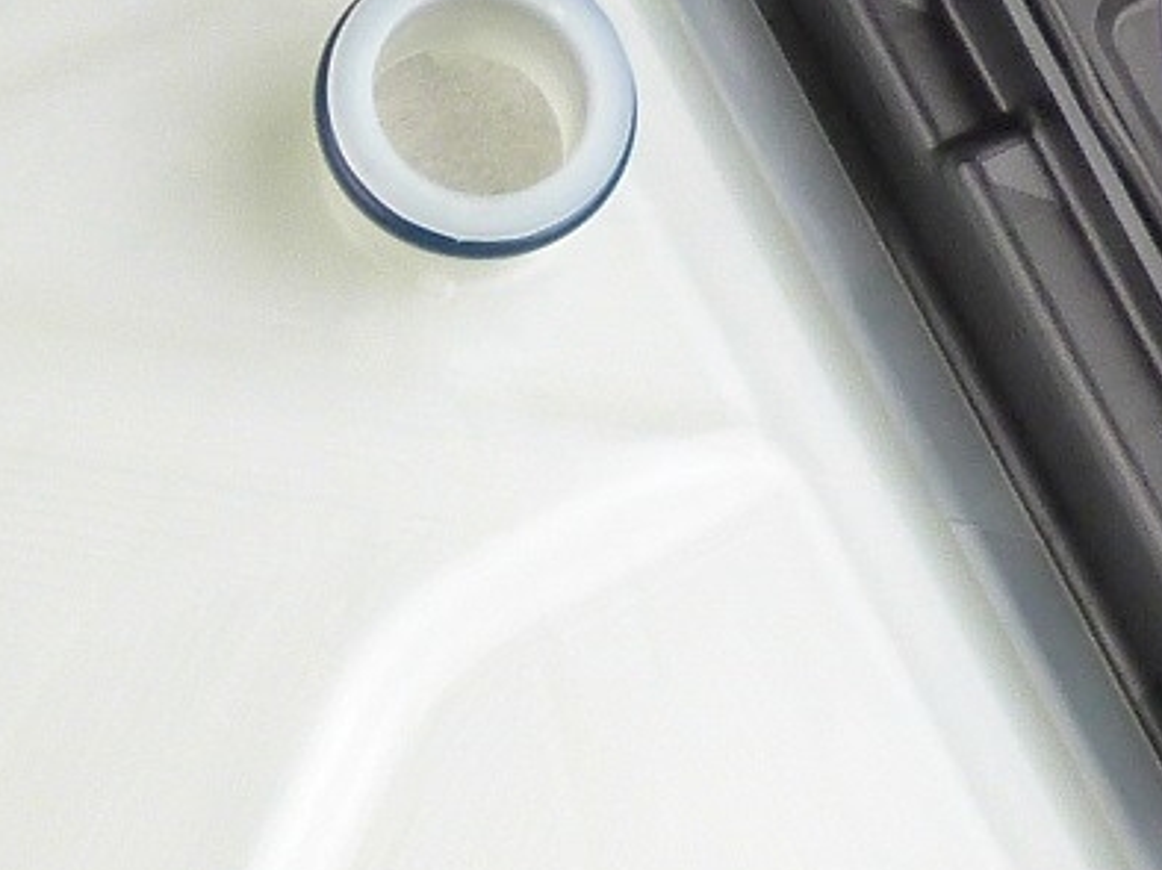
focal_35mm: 249
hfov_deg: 7.7
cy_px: 1239
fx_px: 8353
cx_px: -855
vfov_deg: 5.9
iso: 200
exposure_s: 1/60
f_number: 3.2
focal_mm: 8.7
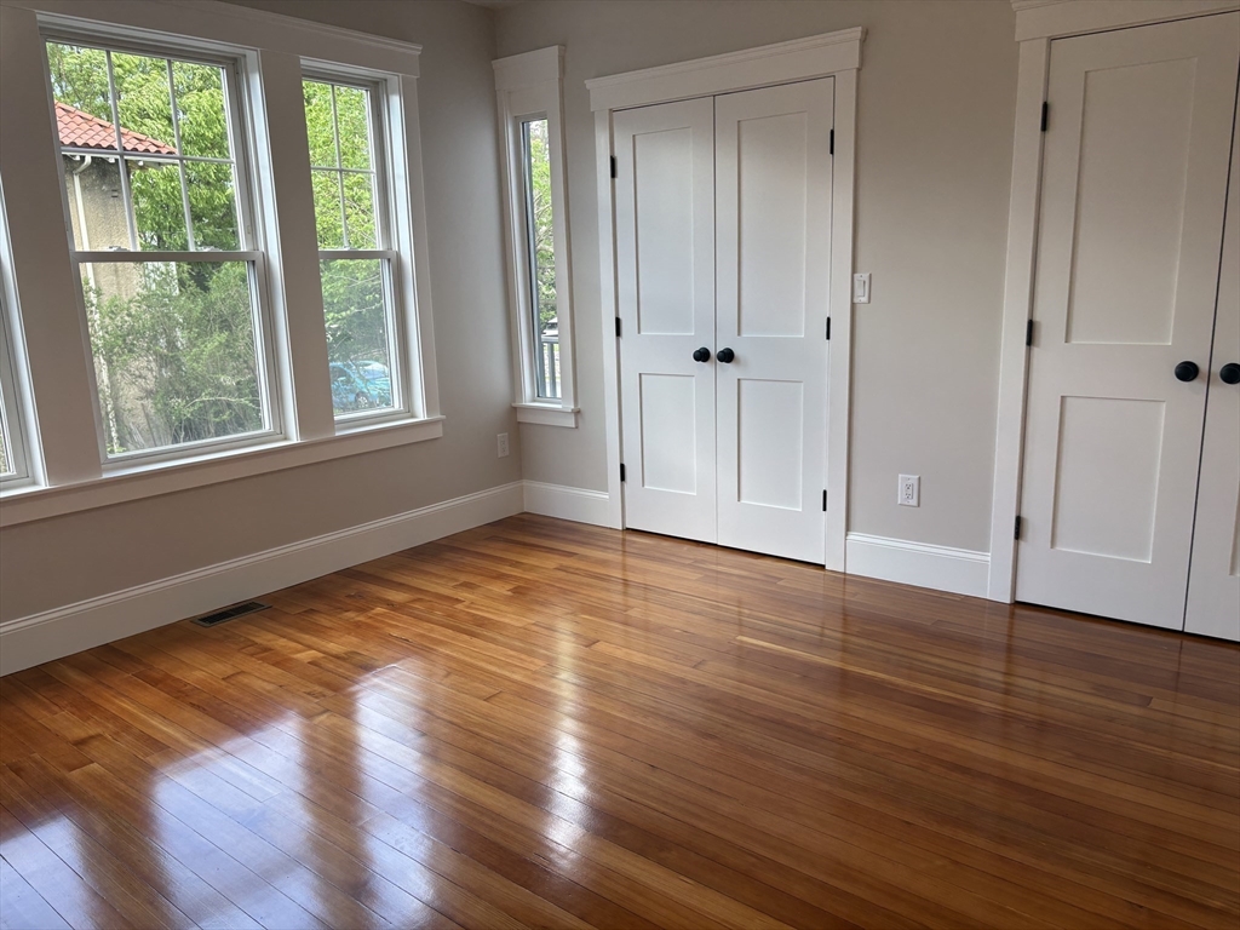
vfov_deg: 53.1
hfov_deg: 67.3
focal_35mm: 26
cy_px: 465
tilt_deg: -11.7
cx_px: 620
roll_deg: +2.1
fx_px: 931
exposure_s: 1/120
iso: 40
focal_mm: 5.96
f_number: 1.6
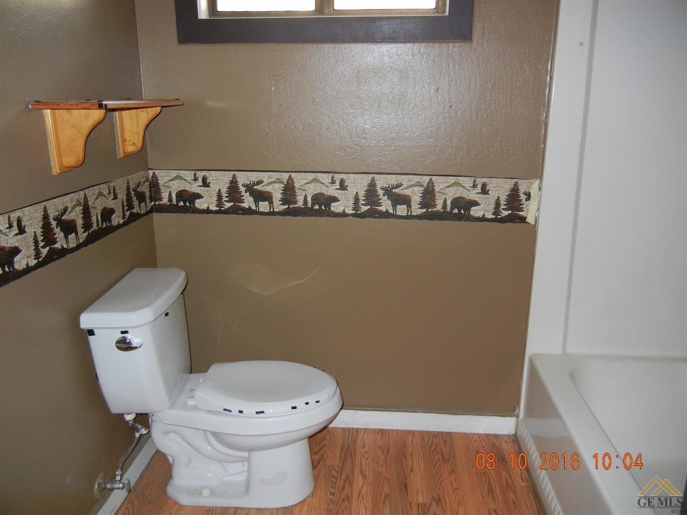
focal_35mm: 30
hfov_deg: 60.0
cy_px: 258
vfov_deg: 46.8
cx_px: 344
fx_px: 595
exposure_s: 1/30
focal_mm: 5.4
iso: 200
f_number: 3.5
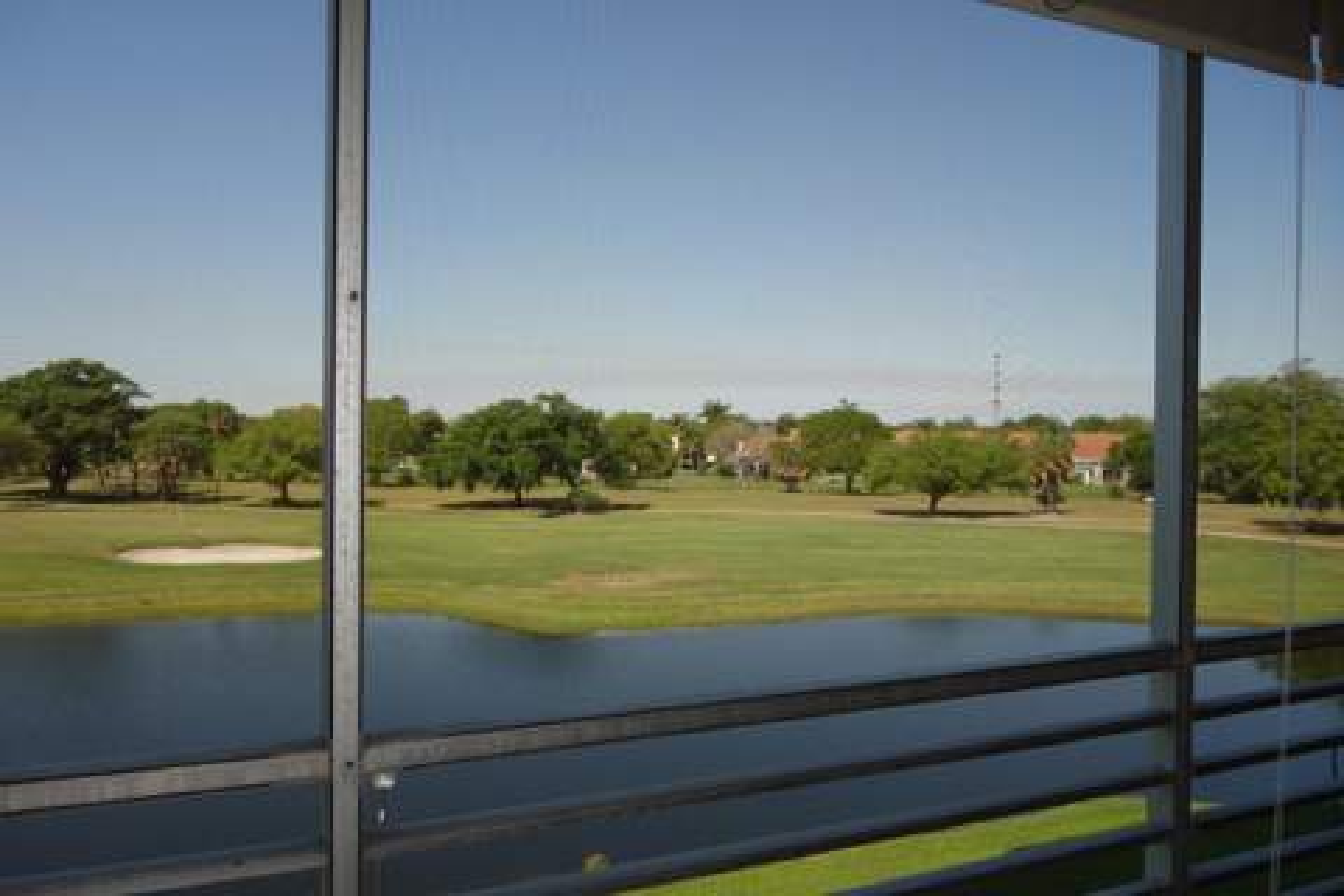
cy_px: 448
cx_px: 672
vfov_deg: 46.4
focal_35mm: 28
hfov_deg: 65.5
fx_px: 1045
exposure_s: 1/400
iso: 125
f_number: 5.6
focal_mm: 10.4
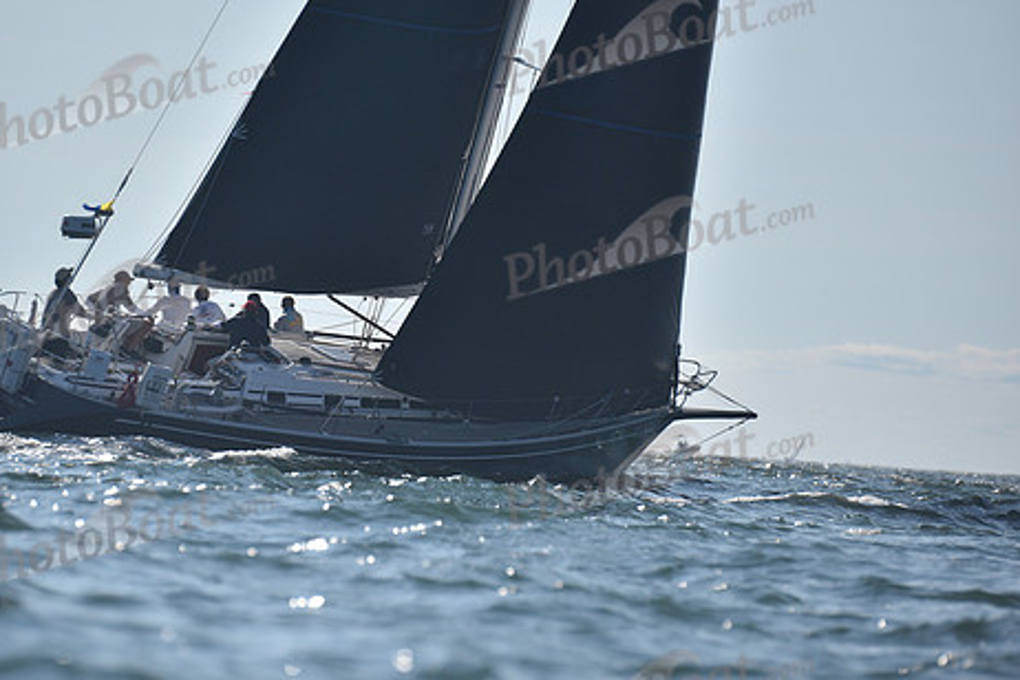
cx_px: 391
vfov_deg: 5.5
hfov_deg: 8.2
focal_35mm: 251
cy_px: 387
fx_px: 7111
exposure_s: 1/2500
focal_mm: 200
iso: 250
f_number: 4
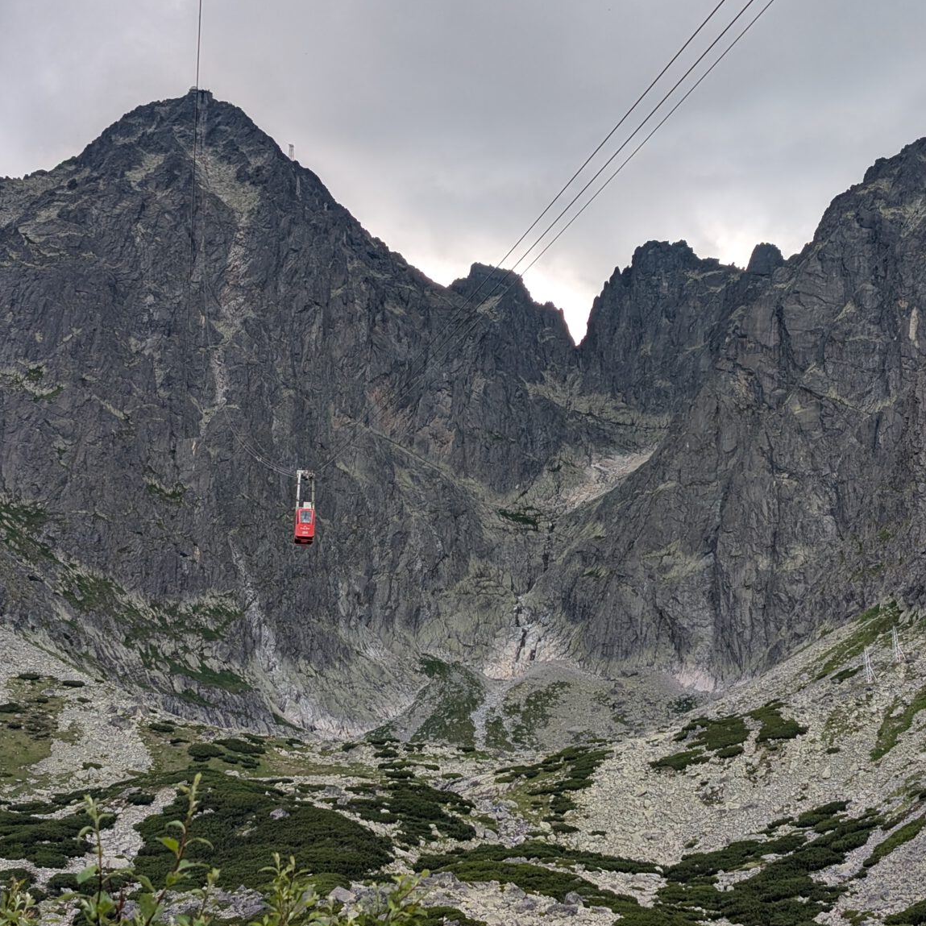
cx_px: 476
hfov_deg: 29.6
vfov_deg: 29.6
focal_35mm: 58
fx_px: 1755
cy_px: 463
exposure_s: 1/548
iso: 19
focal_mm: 6.9
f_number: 1.68
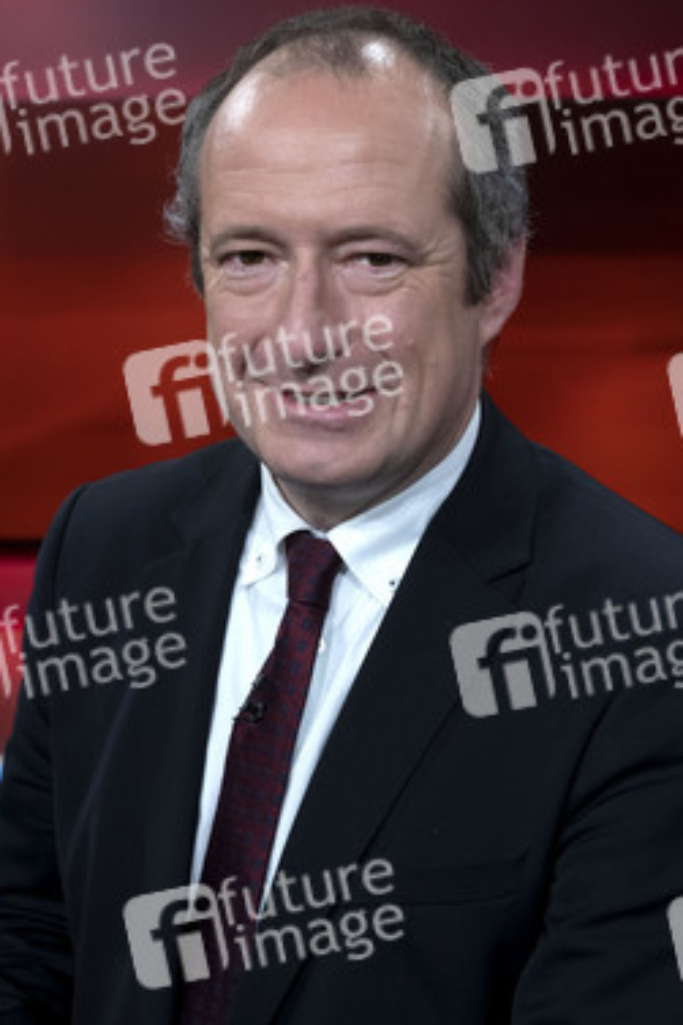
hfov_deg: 26.0
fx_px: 1481
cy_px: 517
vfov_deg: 38.2
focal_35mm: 52
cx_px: 343
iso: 1600
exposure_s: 1/125
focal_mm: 49
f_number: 5.6
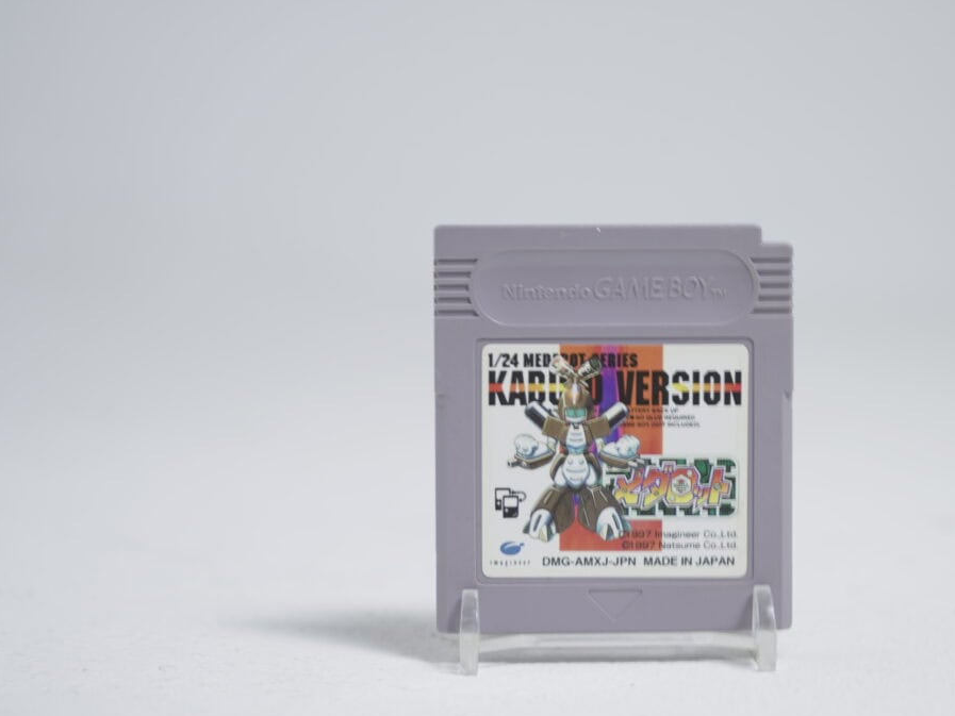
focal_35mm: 90
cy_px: 398
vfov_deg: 16.4
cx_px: 618
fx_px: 2483
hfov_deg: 21.7
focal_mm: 70
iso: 100
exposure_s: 1/5
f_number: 5.6
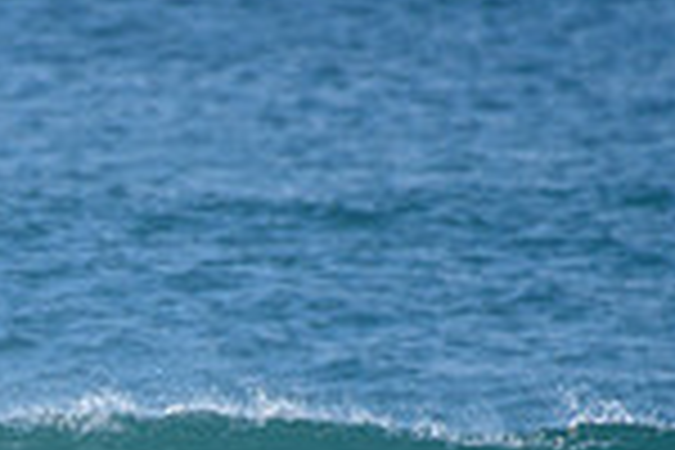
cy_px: 556
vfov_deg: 0.7
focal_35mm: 1997
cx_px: -194
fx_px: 37441
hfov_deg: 1.0
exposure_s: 1/2000
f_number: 5.6
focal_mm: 500
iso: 400
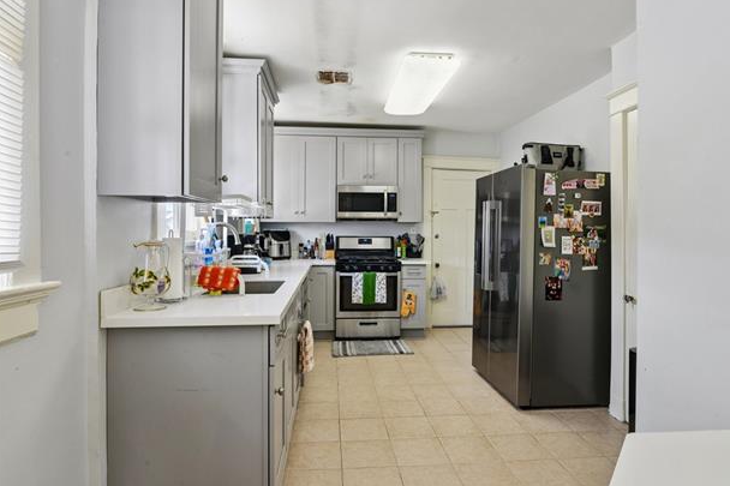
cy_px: 244
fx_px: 405
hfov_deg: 84.0
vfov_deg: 61.9
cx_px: 376
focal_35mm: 20
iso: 800
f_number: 11
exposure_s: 1/25
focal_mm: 19
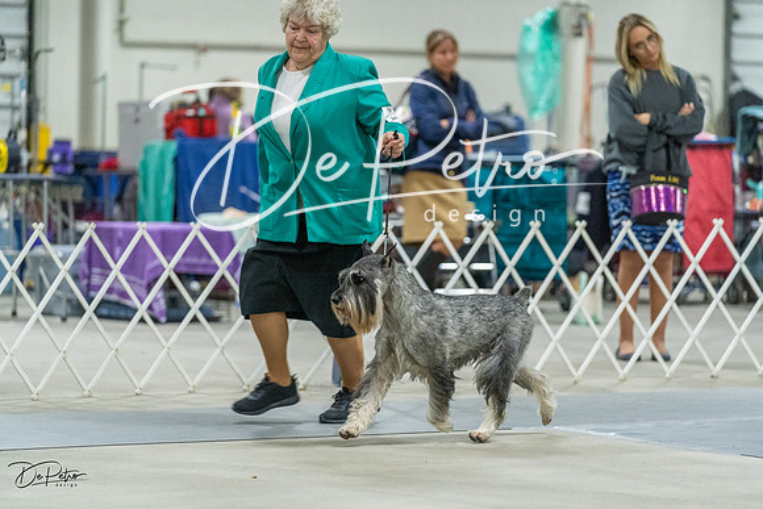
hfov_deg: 13.0
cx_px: 382
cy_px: 254
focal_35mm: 158
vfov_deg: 8.7
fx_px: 3349
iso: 6400
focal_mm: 158
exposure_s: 1/320
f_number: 3.2
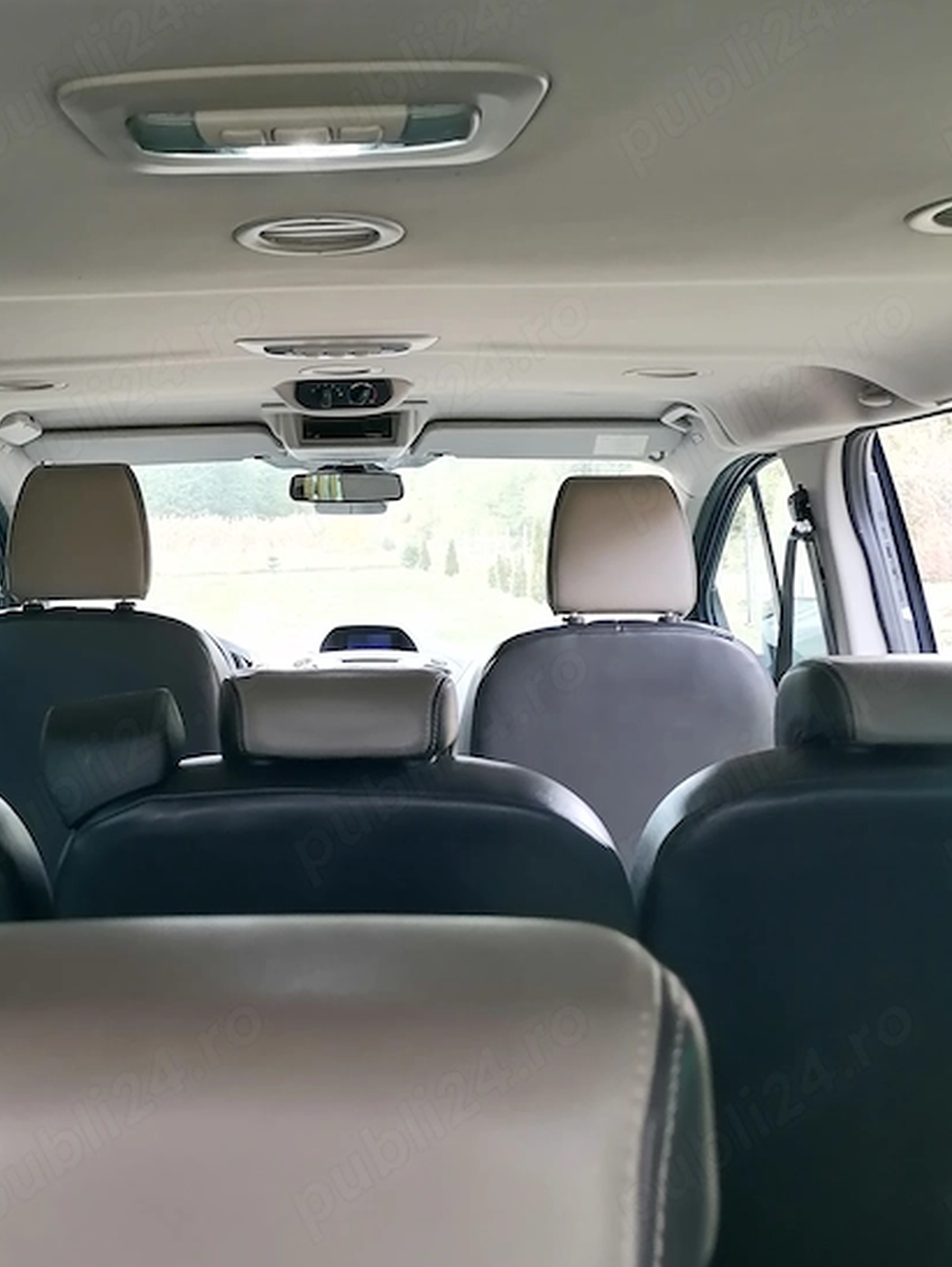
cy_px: 482
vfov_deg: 48.5
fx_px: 1392
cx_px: 276
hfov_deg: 37.1
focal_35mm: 38
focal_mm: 5.4
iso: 125
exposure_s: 1/33.3
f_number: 1.8
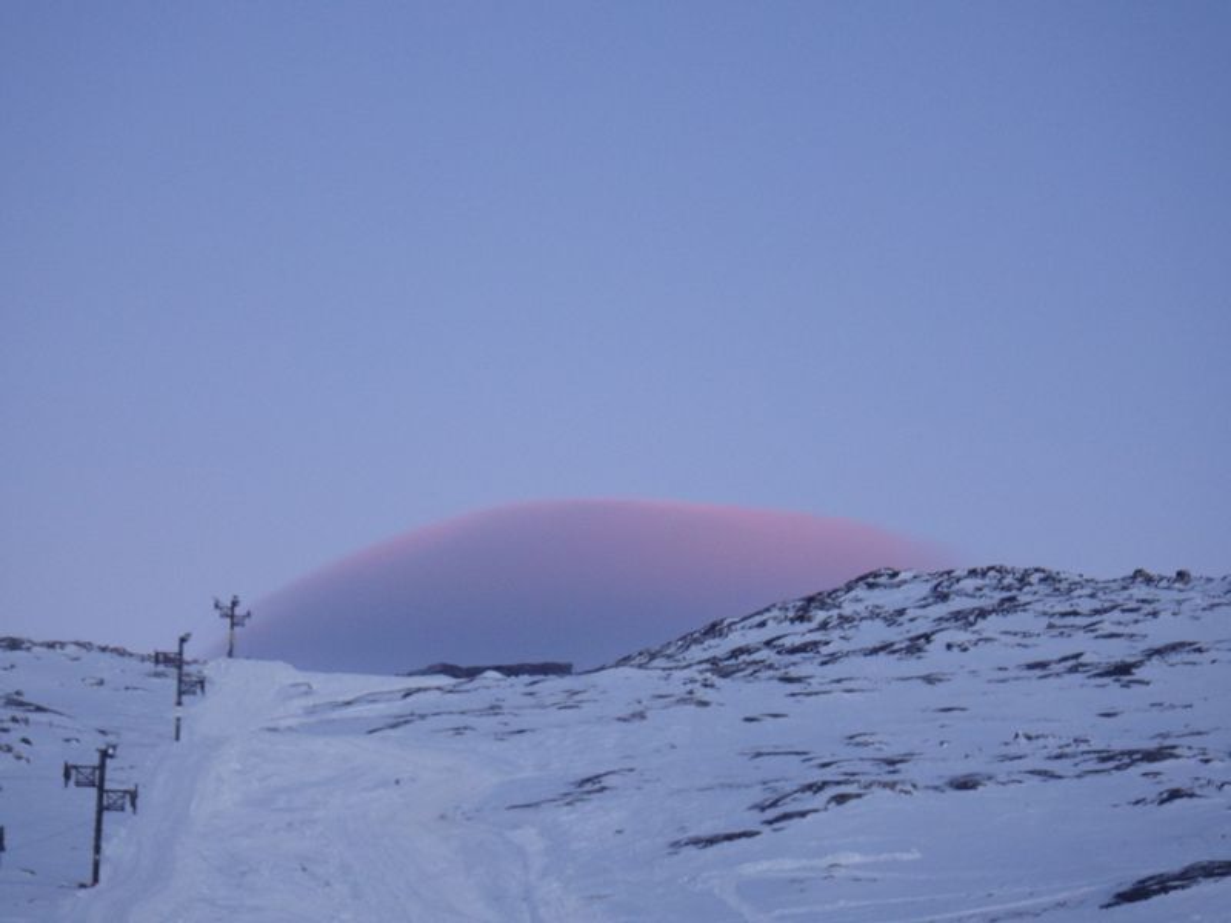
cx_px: 616
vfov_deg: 15.7
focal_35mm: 94
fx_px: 3343
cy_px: 462
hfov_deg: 20.9
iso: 320
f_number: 5
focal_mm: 16.7
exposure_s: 1/80
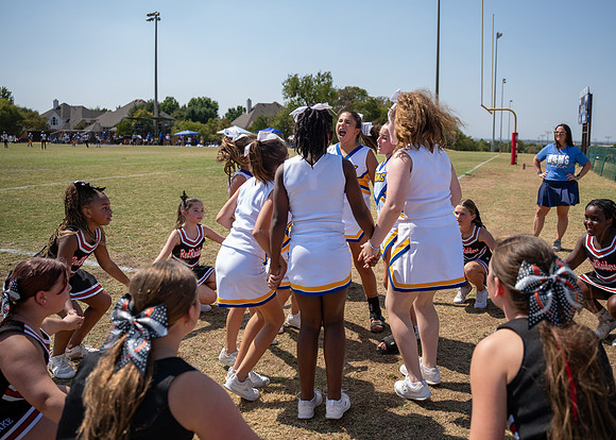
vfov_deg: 47.6
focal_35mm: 28
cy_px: 191
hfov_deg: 63.3
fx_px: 497
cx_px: 351
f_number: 2.8
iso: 80
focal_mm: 24
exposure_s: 1/1600
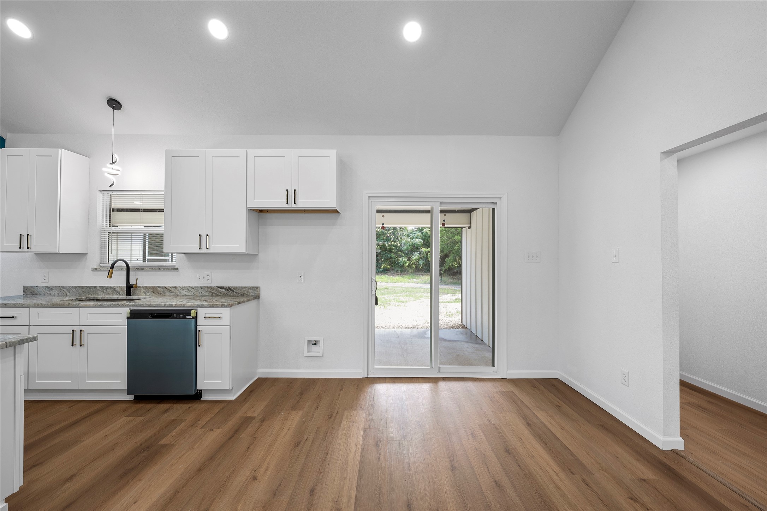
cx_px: 384
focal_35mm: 15
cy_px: 256
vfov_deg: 77.3
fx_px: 320
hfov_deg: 100.4
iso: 100
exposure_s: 1/3
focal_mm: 15
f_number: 8
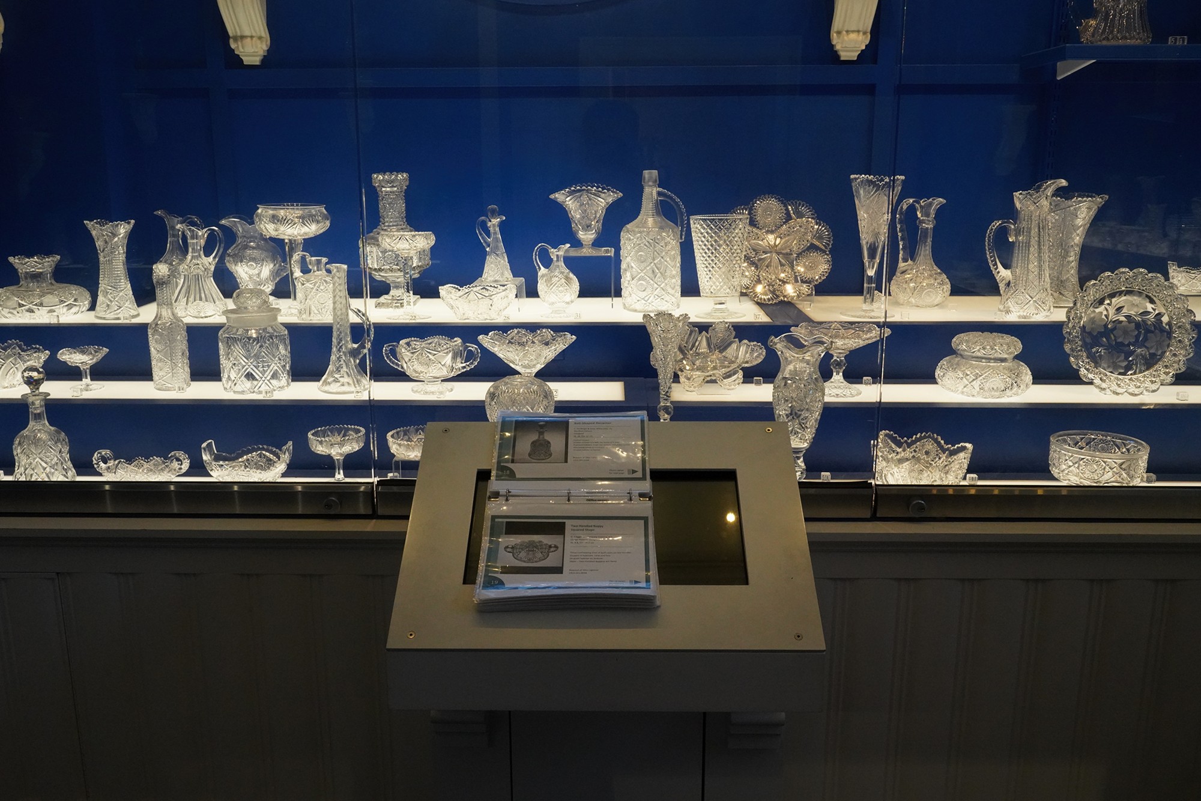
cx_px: 600
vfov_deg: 41.1
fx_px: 1068
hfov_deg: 58.7
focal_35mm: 32
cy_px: 400
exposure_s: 1/80
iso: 6400
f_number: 16
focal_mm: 32
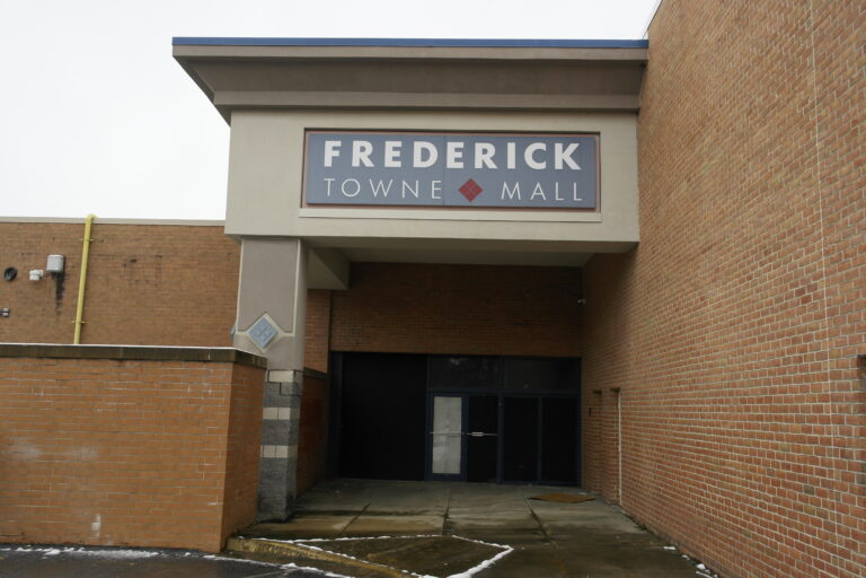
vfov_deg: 43.6
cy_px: 289
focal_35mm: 30
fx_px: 722
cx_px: 433
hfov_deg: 61.9
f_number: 5
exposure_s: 1/320
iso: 200
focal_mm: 20
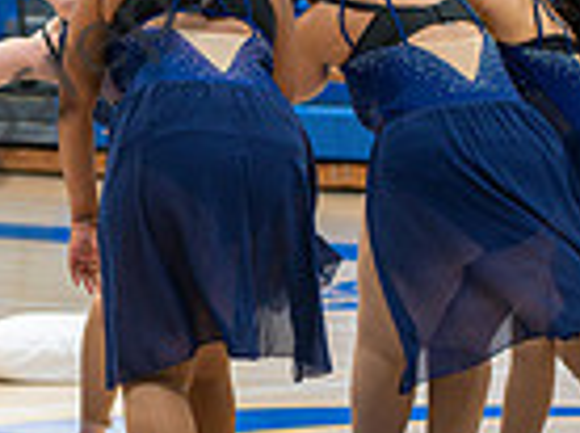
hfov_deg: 5.7
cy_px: 135
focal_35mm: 345
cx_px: 17
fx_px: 5771
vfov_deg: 4.3
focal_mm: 110
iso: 2800
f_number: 4
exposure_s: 1/500
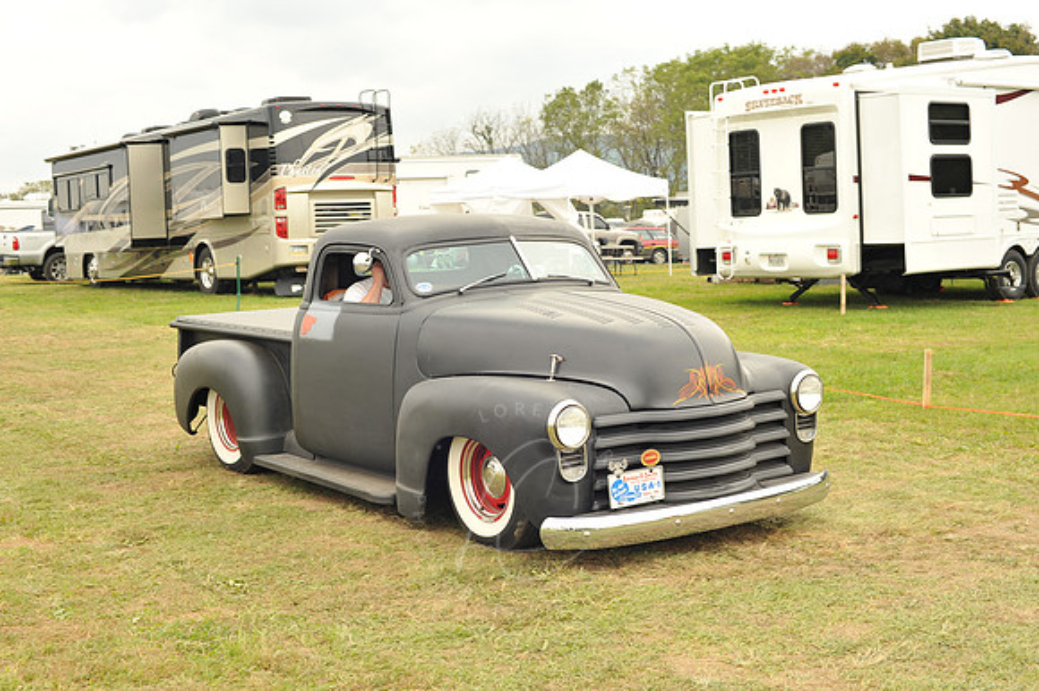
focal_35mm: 50
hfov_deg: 39.6
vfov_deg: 27.0
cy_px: 346
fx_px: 1442
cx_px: 520
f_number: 5.6
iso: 320
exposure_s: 1/250
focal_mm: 50
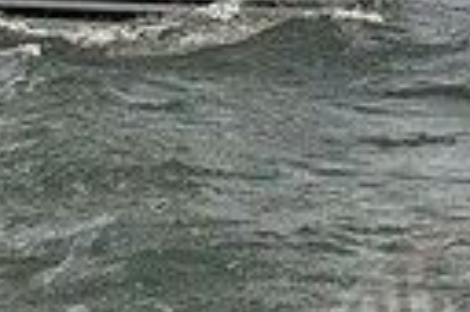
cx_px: -29
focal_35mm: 317
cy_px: -215
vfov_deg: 4.3
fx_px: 4133
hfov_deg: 6.5
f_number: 11
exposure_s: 1/1250
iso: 400
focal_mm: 70
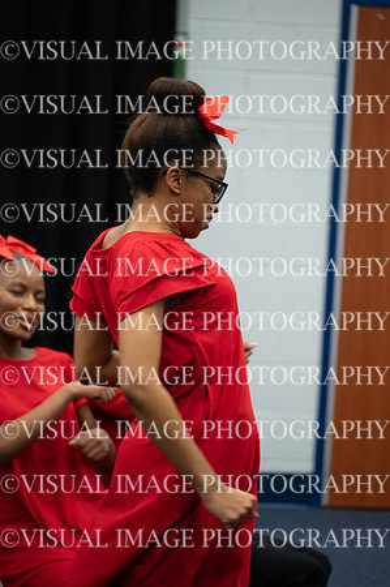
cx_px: 195
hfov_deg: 6.4
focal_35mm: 215
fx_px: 3502
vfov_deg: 9.6
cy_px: 294
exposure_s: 1/125
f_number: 6
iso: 8000
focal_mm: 215
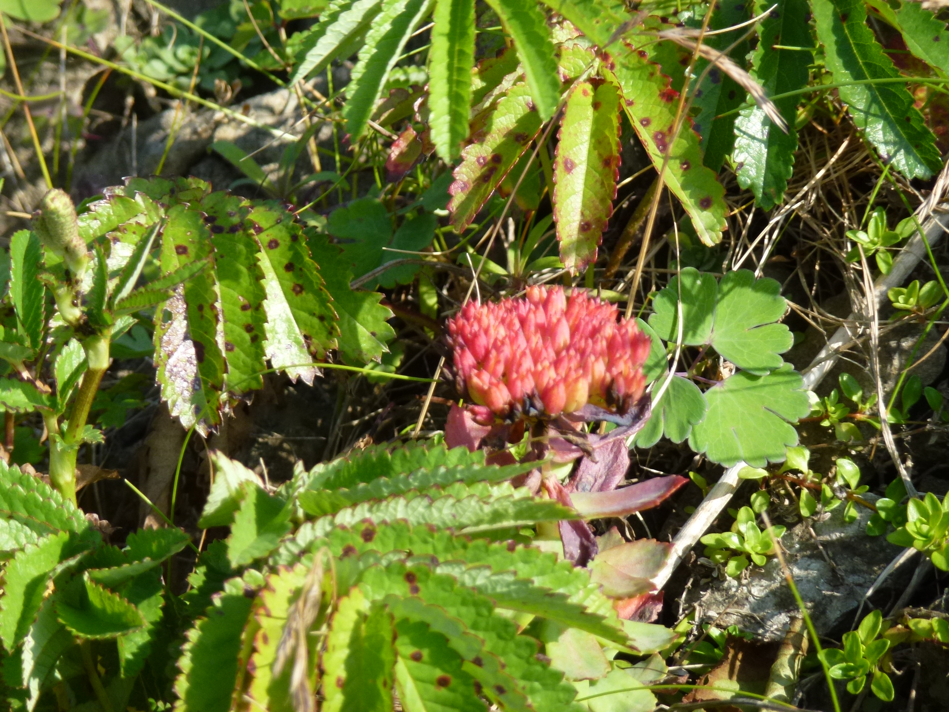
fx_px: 10527
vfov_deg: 3.9
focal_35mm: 384
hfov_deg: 5.2
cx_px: 474
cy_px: 356
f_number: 5.9
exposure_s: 1/400
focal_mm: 68.8
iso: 200
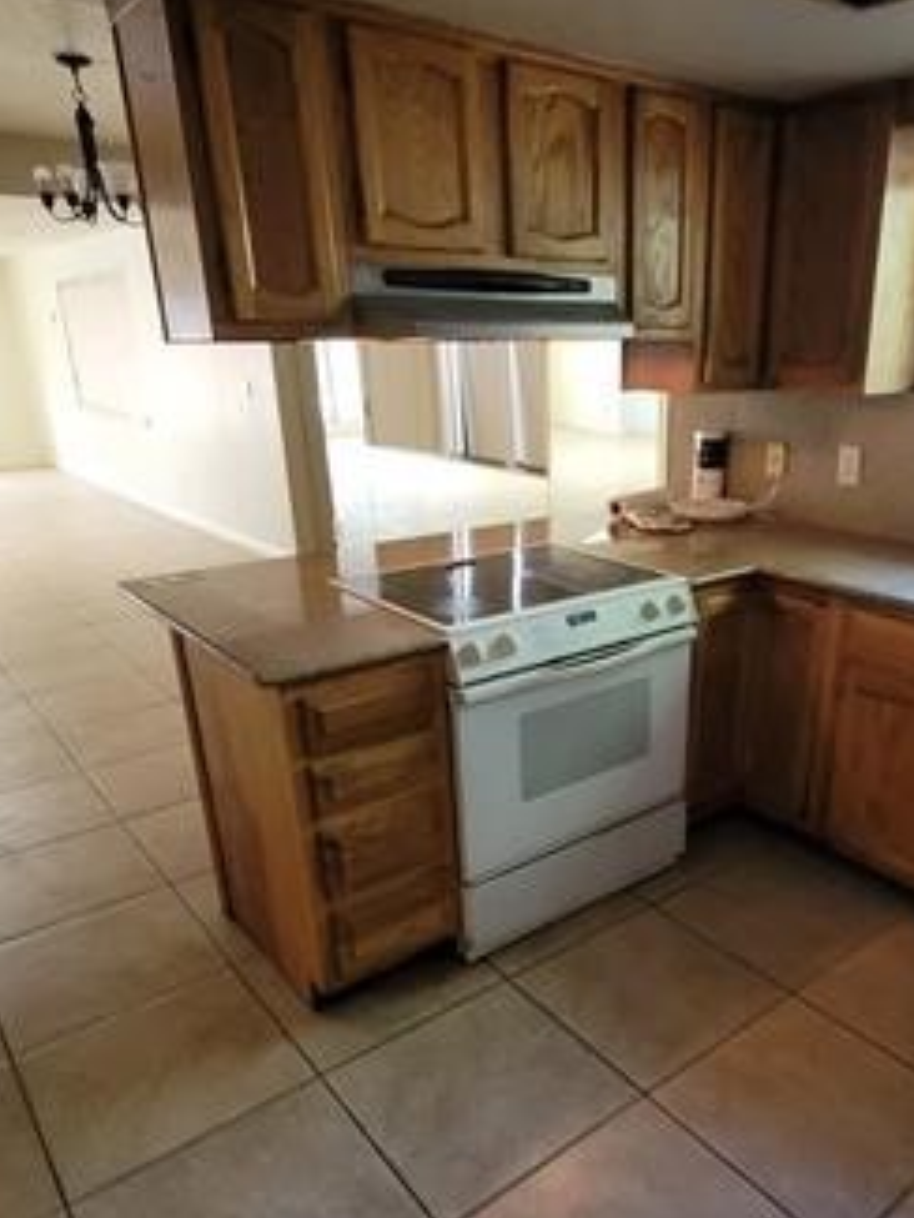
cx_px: 599
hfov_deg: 55.8
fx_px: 844
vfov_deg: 70.9
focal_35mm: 24
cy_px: 727
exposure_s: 1/60
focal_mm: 2.2
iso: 250
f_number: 2.2
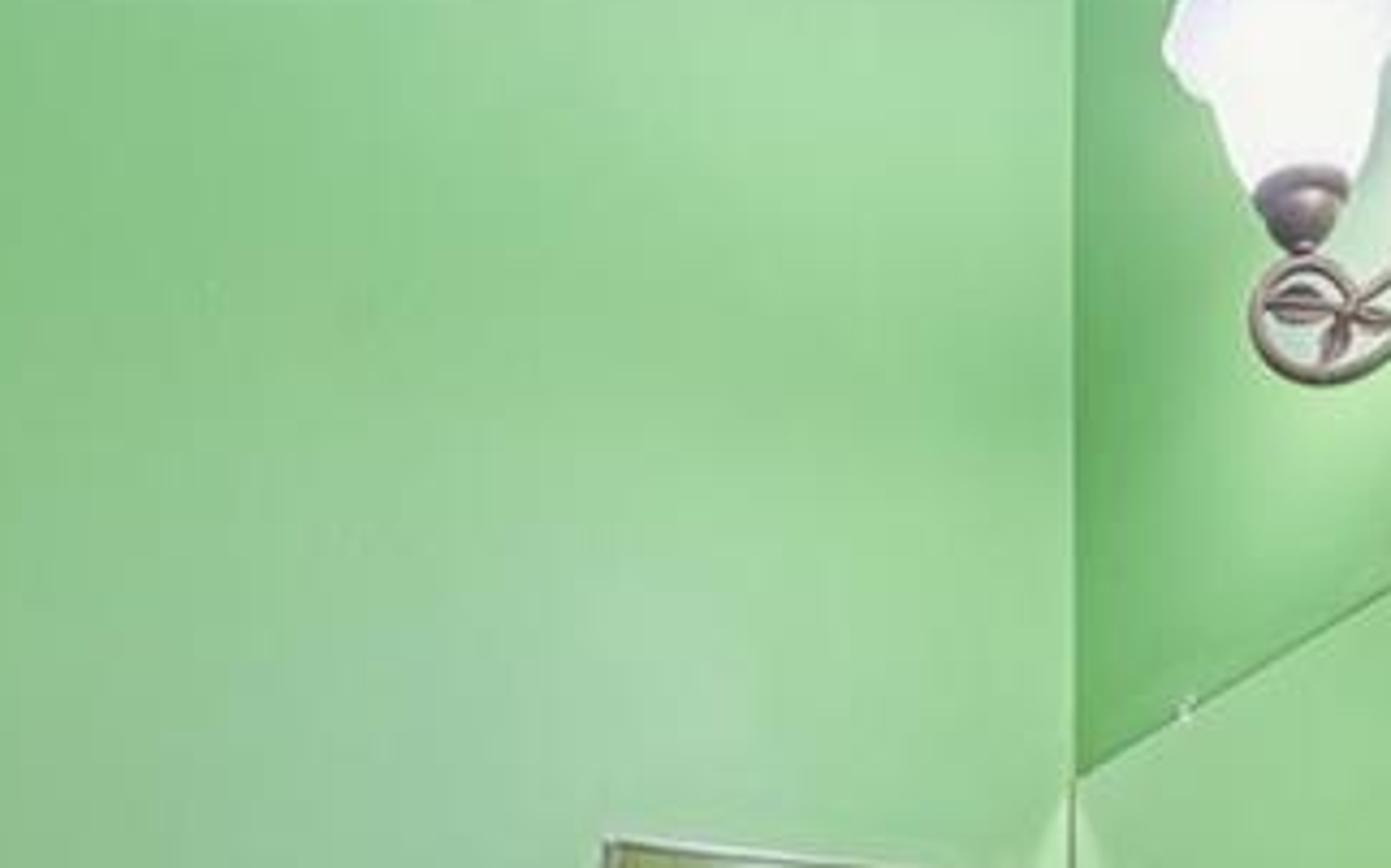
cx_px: 920
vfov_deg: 19.3
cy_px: 1440
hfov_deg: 36.5
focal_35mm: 55
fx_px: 2084
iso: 400
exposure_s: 1/6
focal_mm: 17
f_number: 8
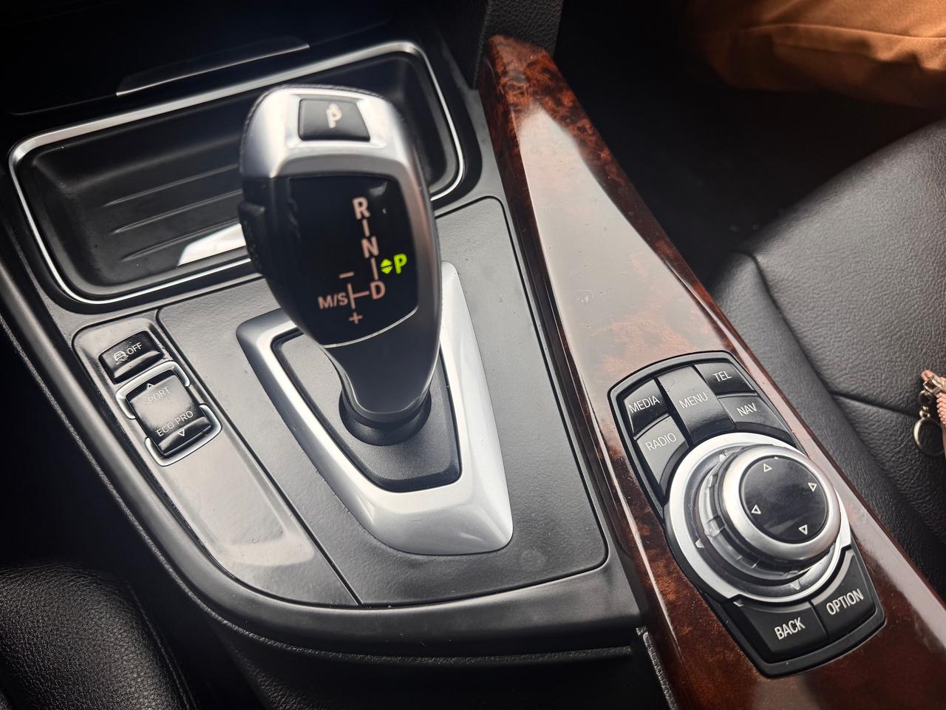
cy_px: 355
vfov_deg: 56.8
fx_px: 656
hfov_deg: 71.6
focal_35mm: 24
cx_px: 473
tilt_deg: -58.6
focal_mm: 6.76
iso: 64
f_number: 1.78
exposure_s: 1/100
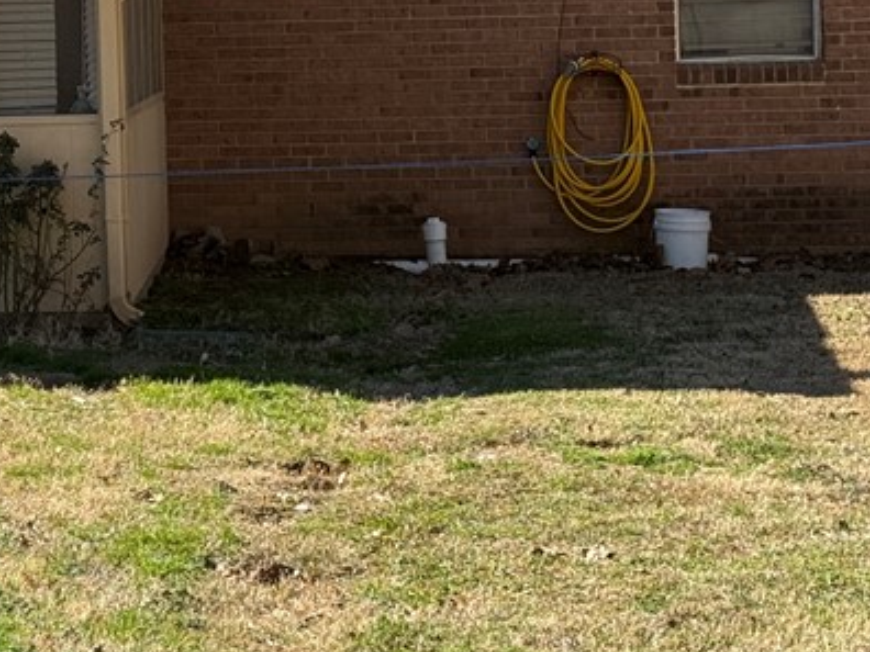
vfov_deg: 11.8
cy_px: -22
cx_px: 37
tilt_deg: +0.9
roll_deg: +1.0
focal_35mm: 124
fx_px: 3116
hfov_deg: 15.6
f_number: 1.78
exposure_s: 1/2577
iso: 80
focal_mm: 6.76
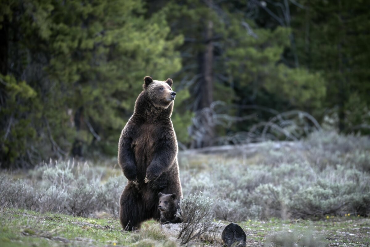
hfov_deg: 3.4
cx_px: 185
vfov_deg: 2.3
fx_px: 6166
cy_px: 124
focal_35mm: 600
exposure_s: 1/320
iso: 2500
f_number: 6.3
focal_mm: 600
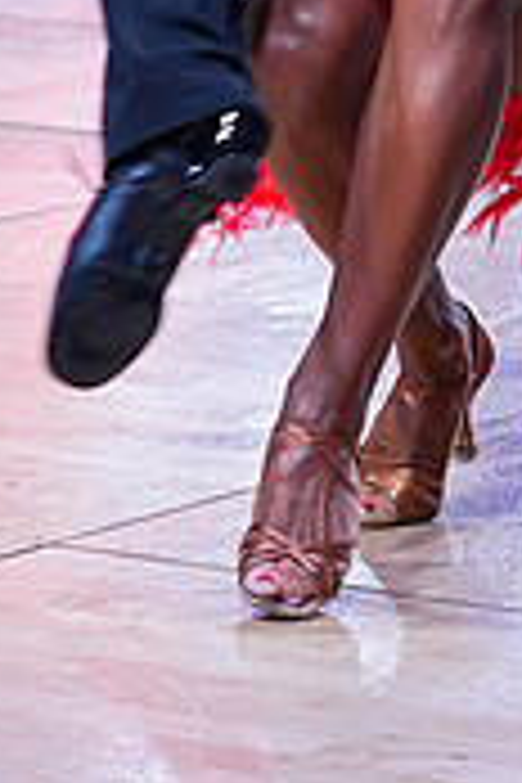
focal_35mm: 234
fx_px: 5089
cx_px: 331
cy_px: -518
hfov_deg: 5.9
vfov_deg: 8.5
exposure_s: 1/500
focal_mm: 70
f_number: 4
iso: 1250
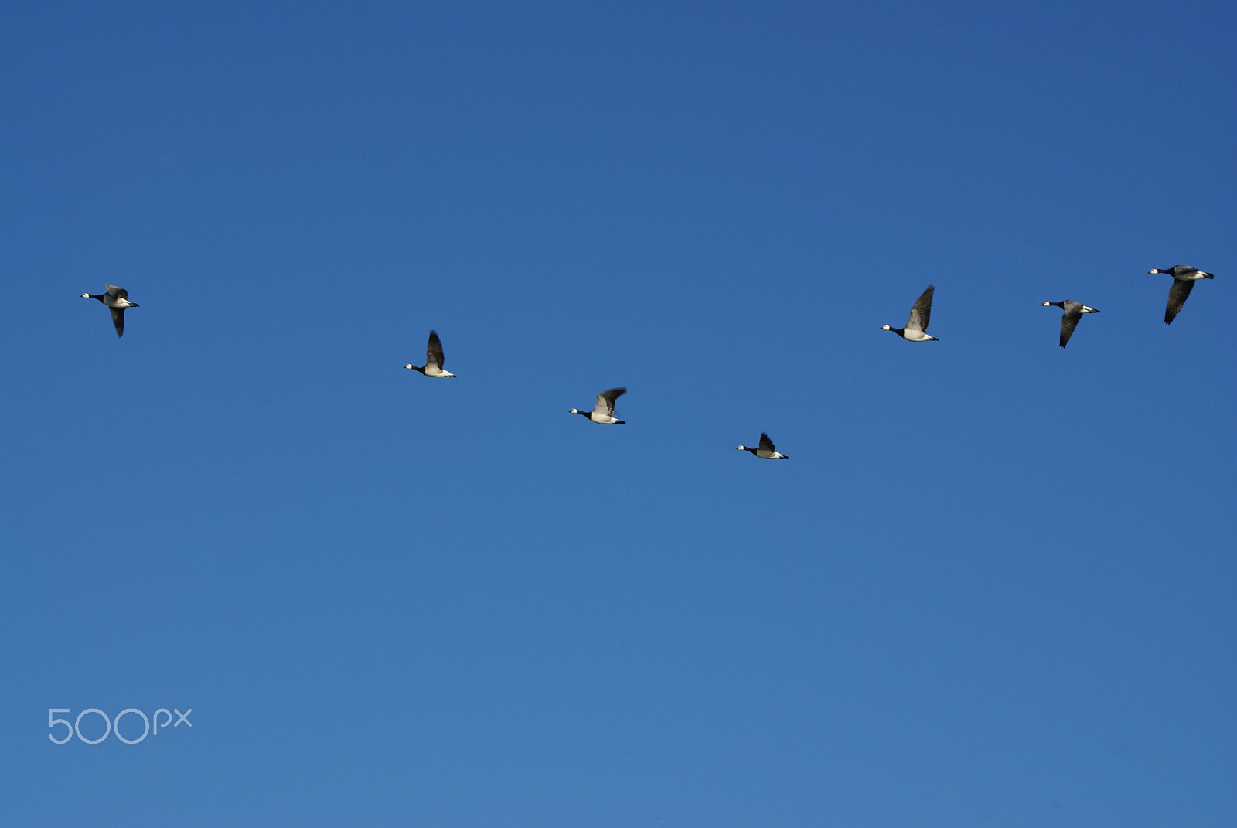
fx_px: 4644
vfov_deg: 10.2
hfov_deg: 15.2
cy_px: 414
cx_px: 618
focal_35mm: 135
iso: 100
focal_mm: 90
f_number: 13
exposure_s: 1/250
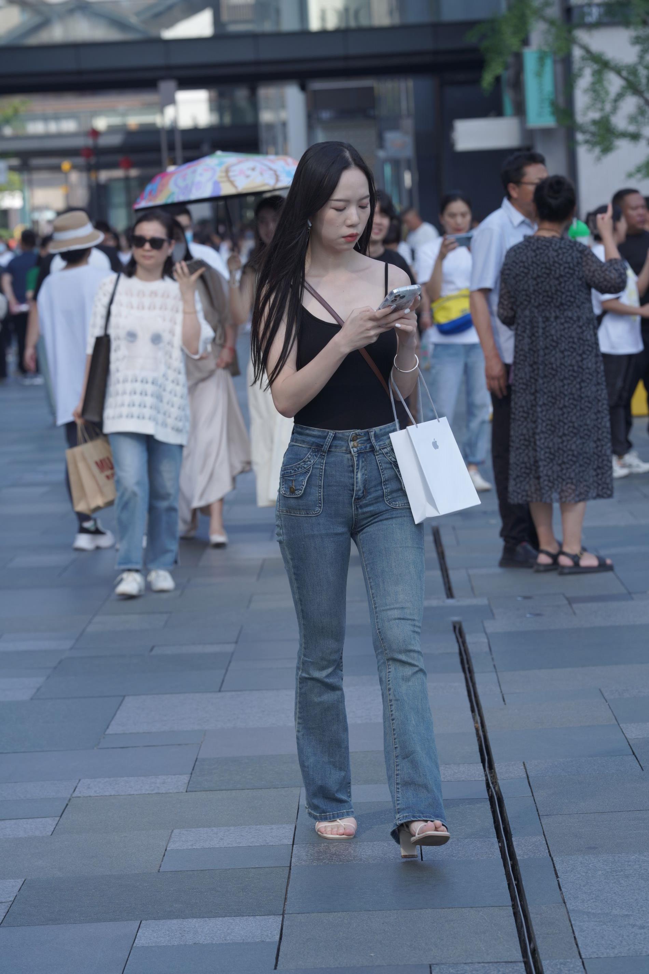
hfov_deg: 10.2
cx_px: 324
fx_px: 3651
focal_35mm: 135
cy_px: 487
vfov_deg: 15.2
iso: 320
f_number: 6.3
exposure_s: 1/500
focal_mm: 135
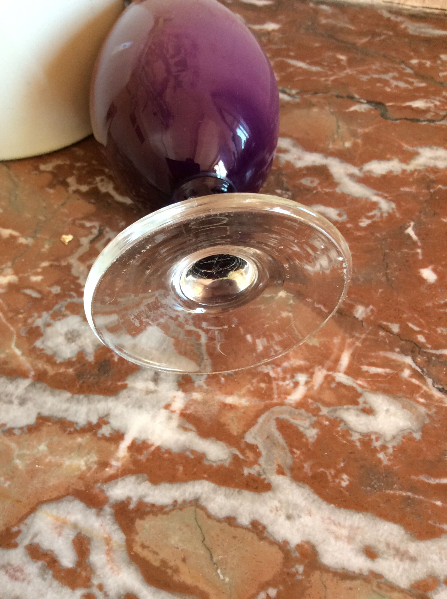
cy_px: 300
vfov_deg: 56.9
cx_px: 224
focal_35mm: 32
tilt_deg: -53.4
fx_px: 552
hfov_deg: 44.1
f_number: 2.4
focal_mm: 3.3
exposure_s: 1/25
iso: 80
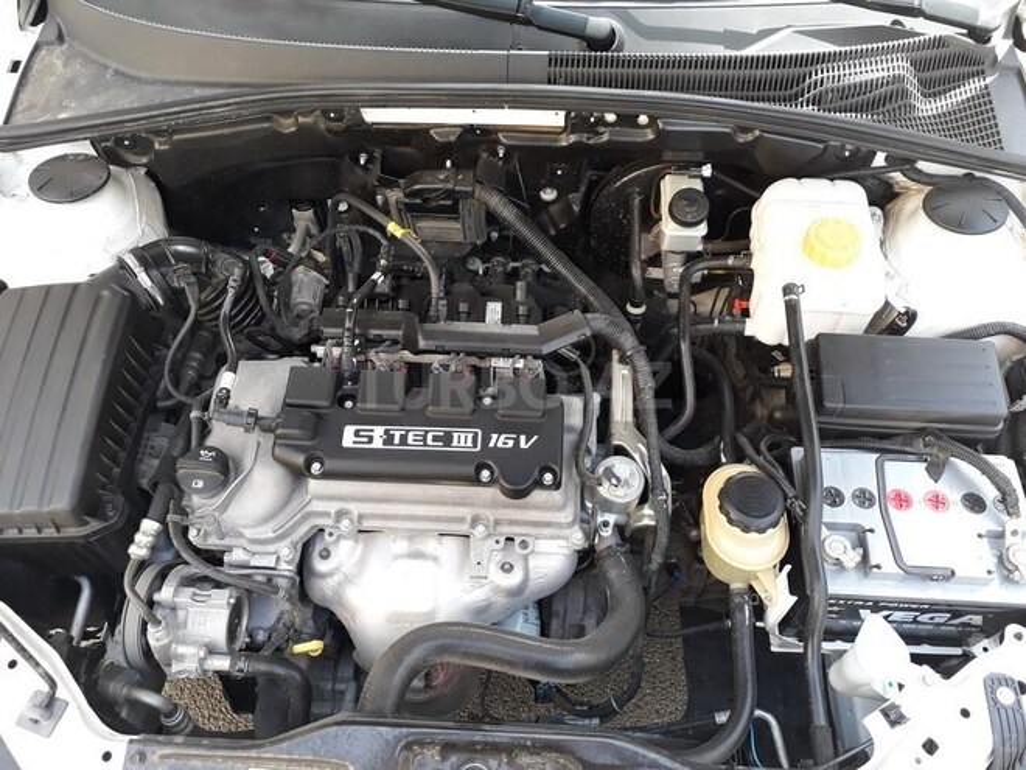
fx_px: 800
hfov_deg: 65.3
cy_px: 385
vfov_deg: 51.4
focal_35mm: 27
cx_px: 513
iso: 80
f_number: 1.9
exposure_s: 1/100
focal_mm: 3.6
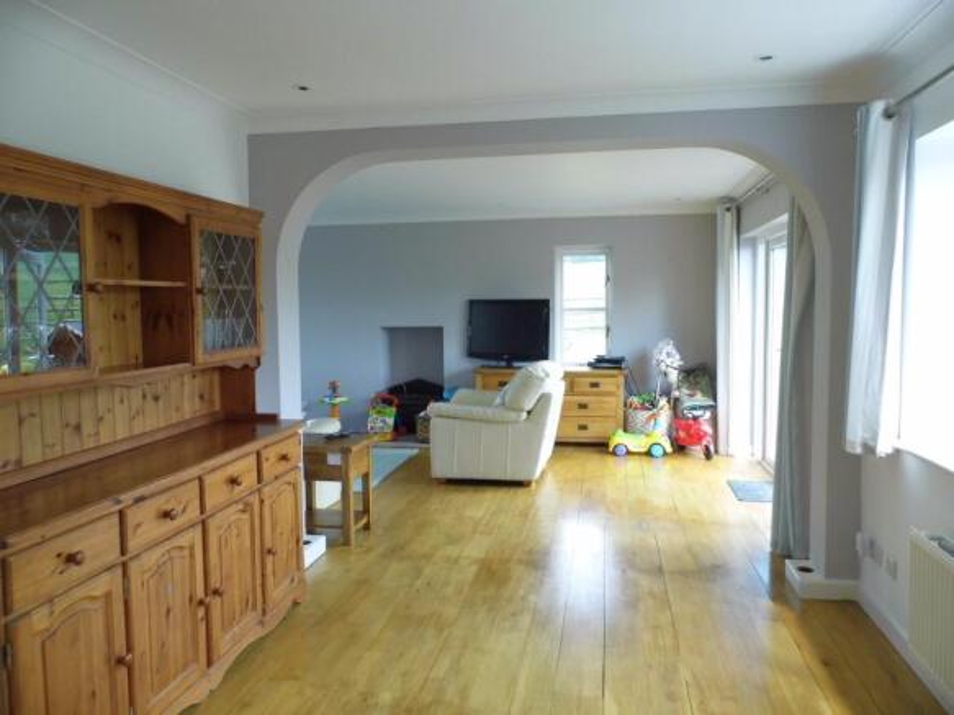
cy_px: 358
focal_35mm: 25
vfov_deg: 54.9
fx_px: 689
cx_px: 477
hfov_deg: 69.4
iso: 100
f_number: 3.1
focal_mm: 4.5
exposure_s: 1/60
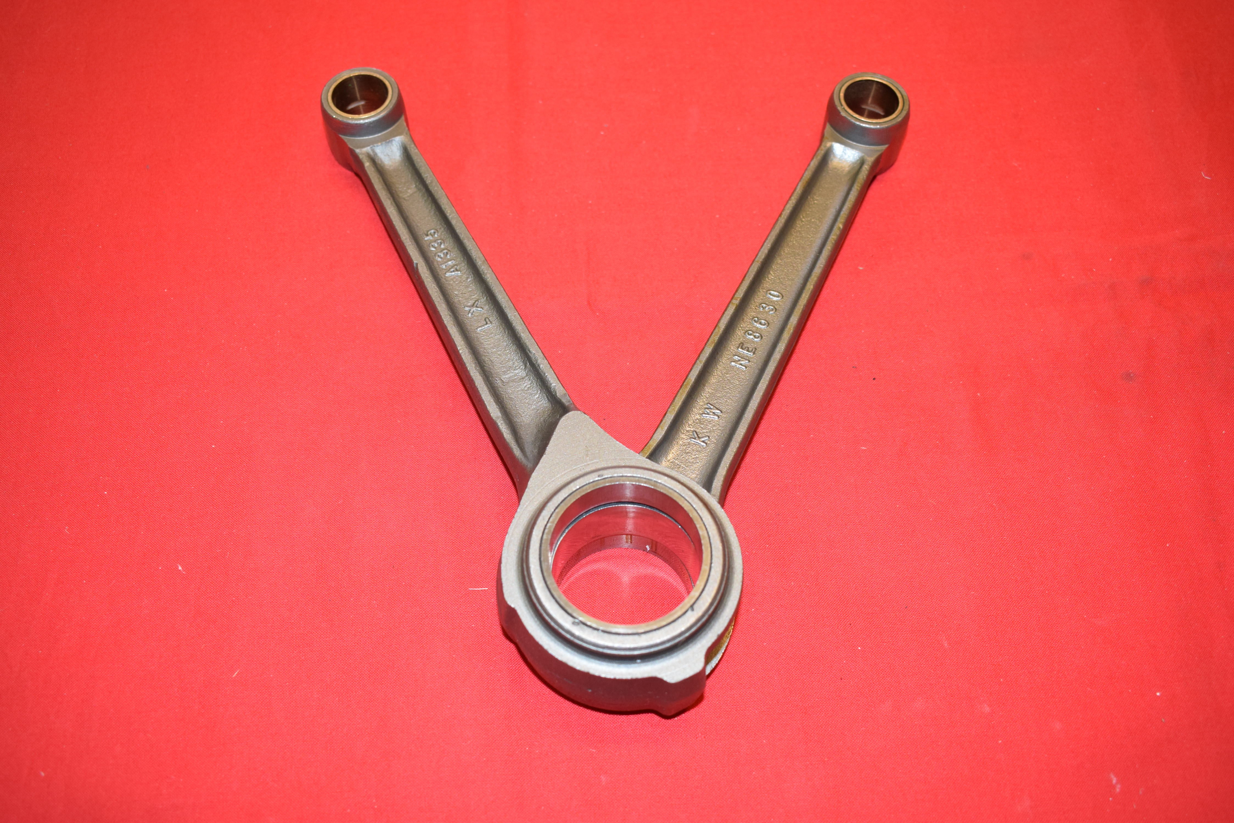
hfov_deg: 55.1
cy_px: 412
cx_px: 617
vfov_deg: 38.4
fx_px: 1183
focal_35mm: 34
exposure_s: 1/100
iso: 800
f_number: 5
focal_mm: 23
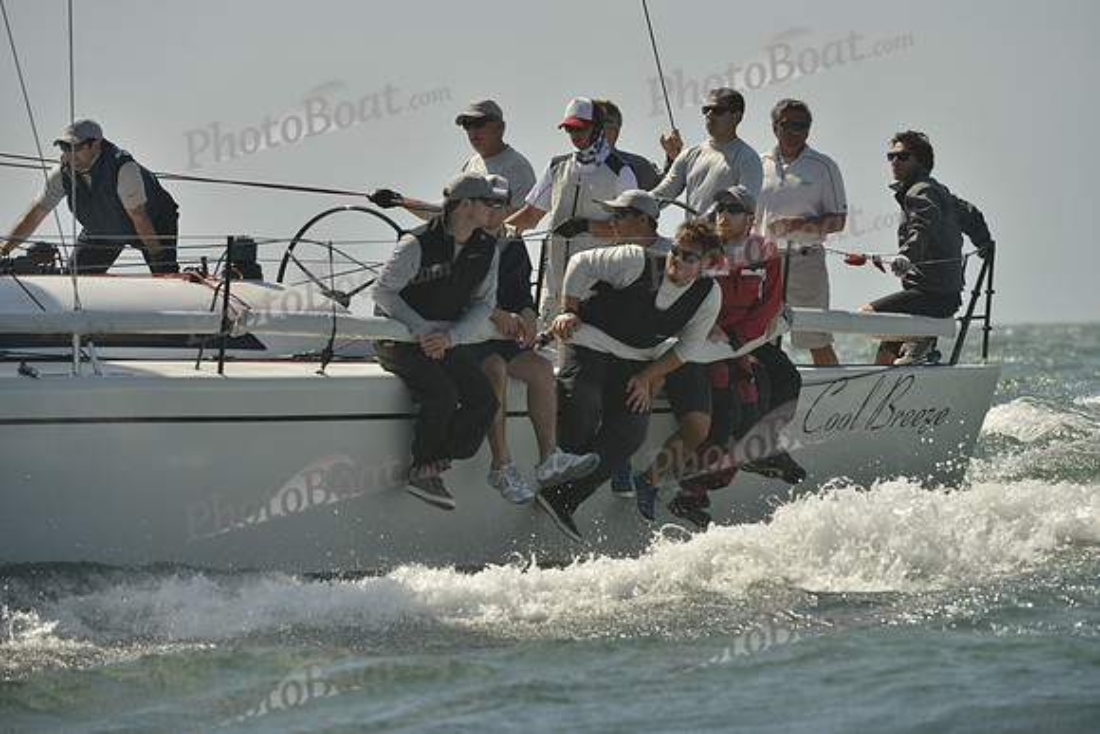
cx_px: 550
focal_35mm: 290
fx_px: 8863
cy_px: 367
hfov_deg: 7.1
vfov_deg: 4.7
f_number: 7.1
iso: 280
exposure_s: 1/1600
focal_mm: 290
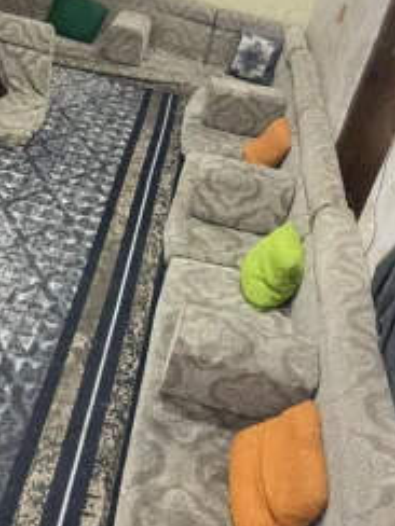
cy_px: 302
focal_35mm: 41
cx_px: 166
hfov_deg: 35.1
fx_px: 624
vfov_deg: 45.6
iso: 400
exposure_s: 1/50
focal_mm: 5.1
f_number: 1.6
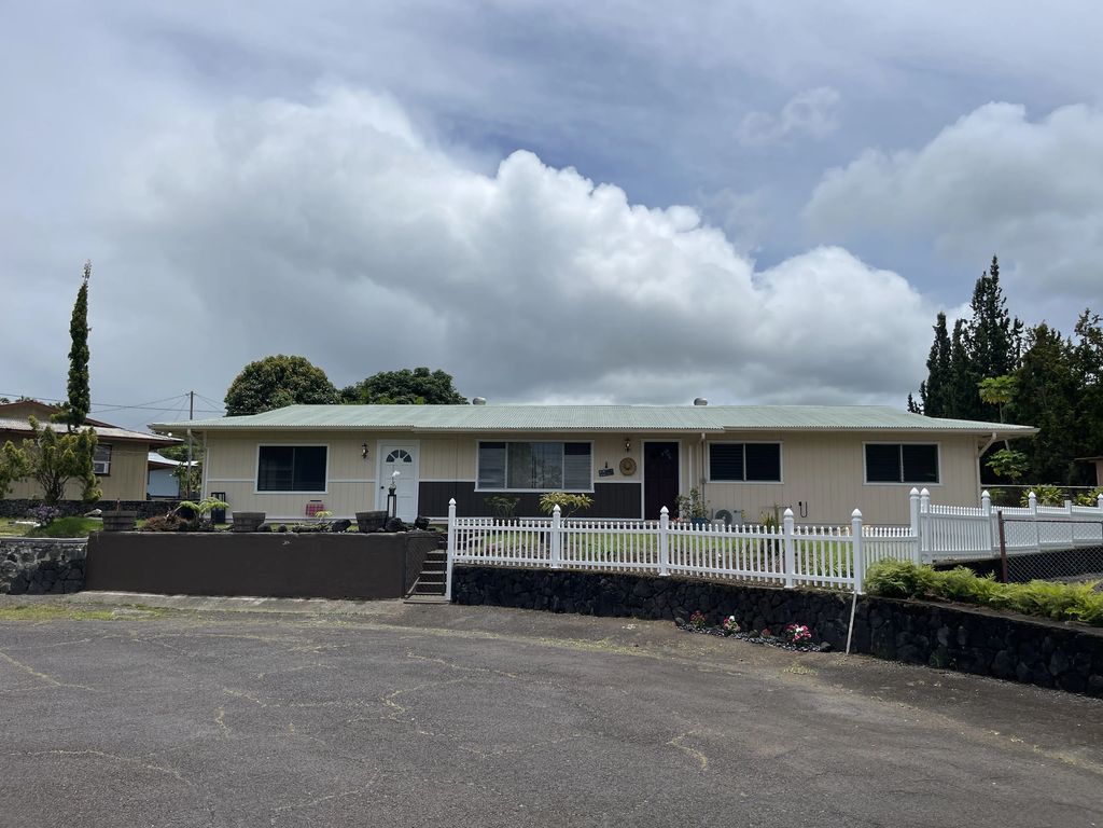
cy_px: 414
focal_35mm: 25
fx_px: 797
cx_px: 552
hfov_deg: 69.4
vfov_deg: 54.9
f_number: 1.6
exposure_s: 1/9174
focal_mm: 5.1
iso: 32
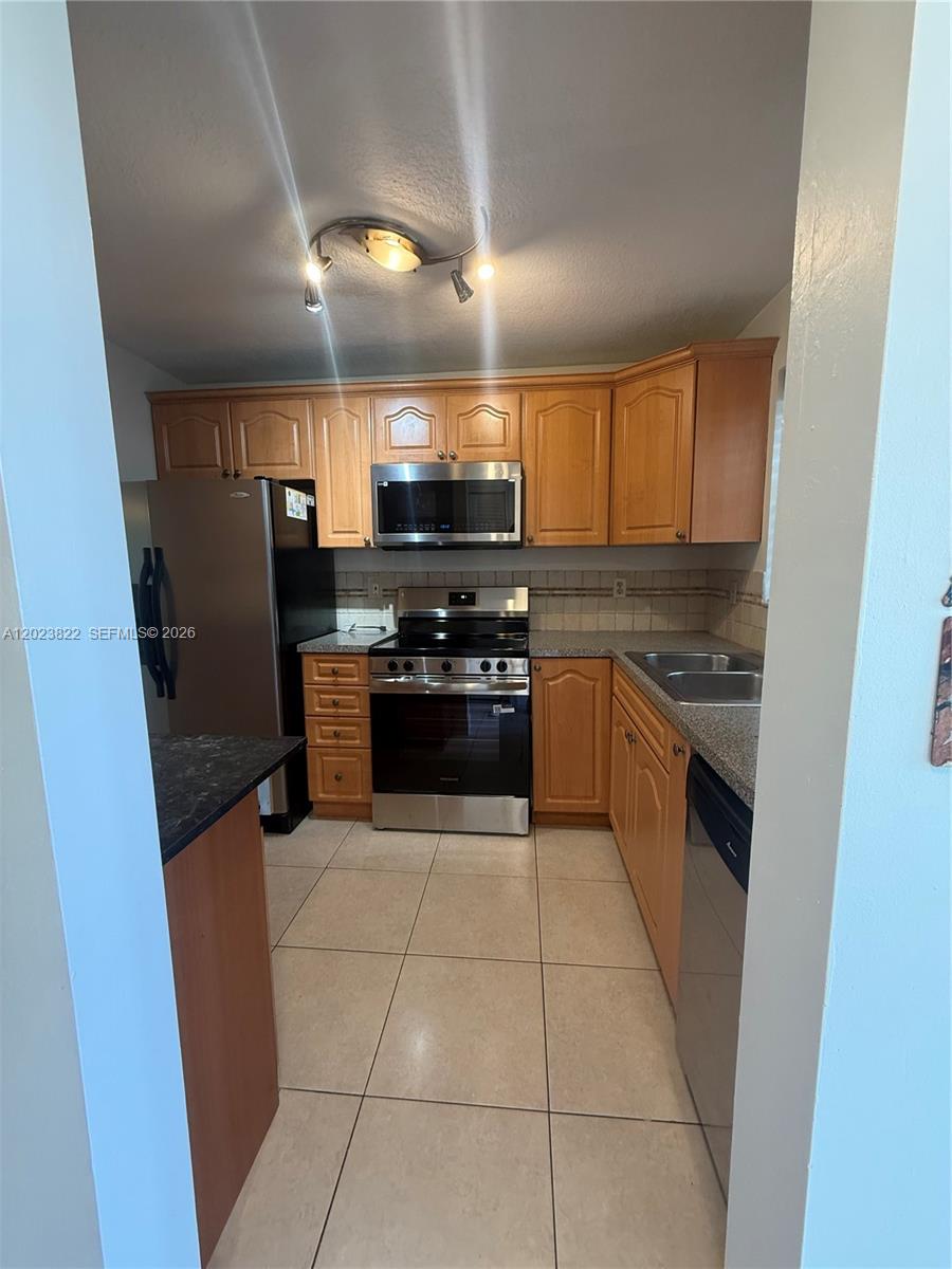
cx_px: 476
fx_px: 513
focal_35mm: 14
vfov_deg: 102.1
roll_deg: +0.6
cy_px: 634
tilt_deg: -7.3
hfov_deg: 85.7
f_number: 2.2
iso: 250
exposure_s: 1/60
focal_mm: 2.22
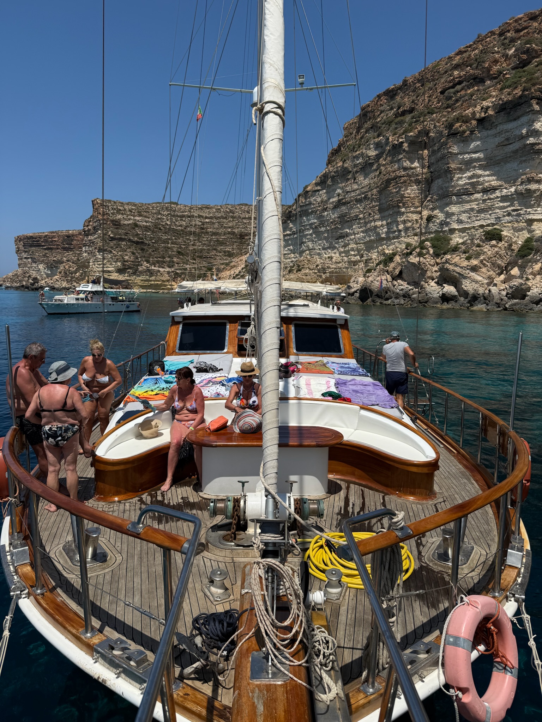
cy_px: 361
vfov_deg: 71.6
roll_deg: +0.2
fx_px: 501
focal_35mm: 24
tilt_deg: -8.7
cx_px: 271
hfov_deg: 56.8
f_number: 1.78
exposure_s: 1/8130
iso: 80
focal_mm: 6.76
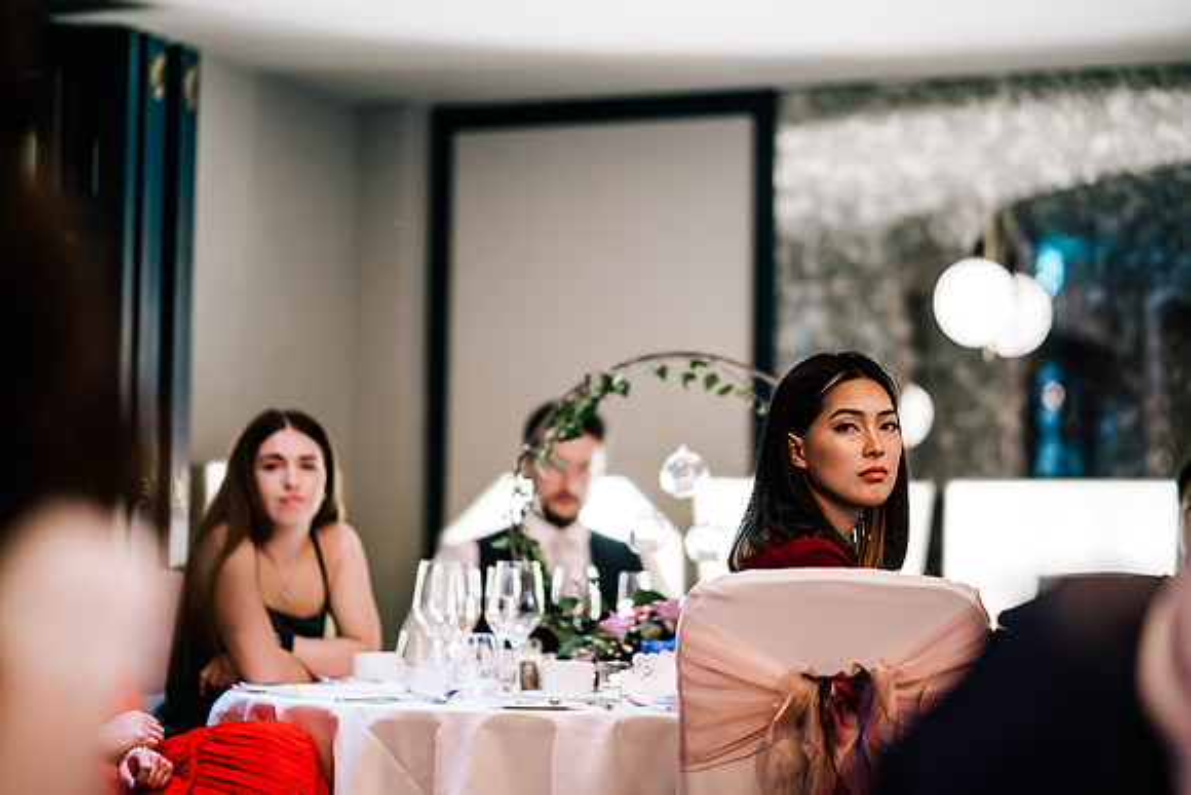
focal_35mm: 87
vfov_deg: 15.7
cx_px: 596
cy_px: 398
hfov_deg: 23.4
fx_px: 2876
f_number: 1.4
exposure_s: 1/250
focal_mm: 85
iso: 640
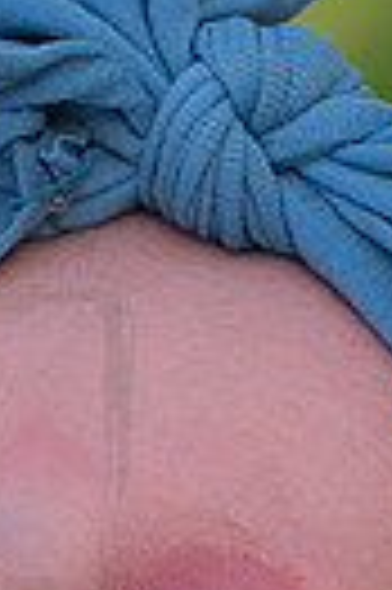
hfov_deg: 3.8
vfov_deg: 5.7
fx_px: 5895
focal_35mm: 360
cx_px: -122
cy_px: 955
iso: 400
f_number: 8
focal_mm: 81
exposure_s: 1/320
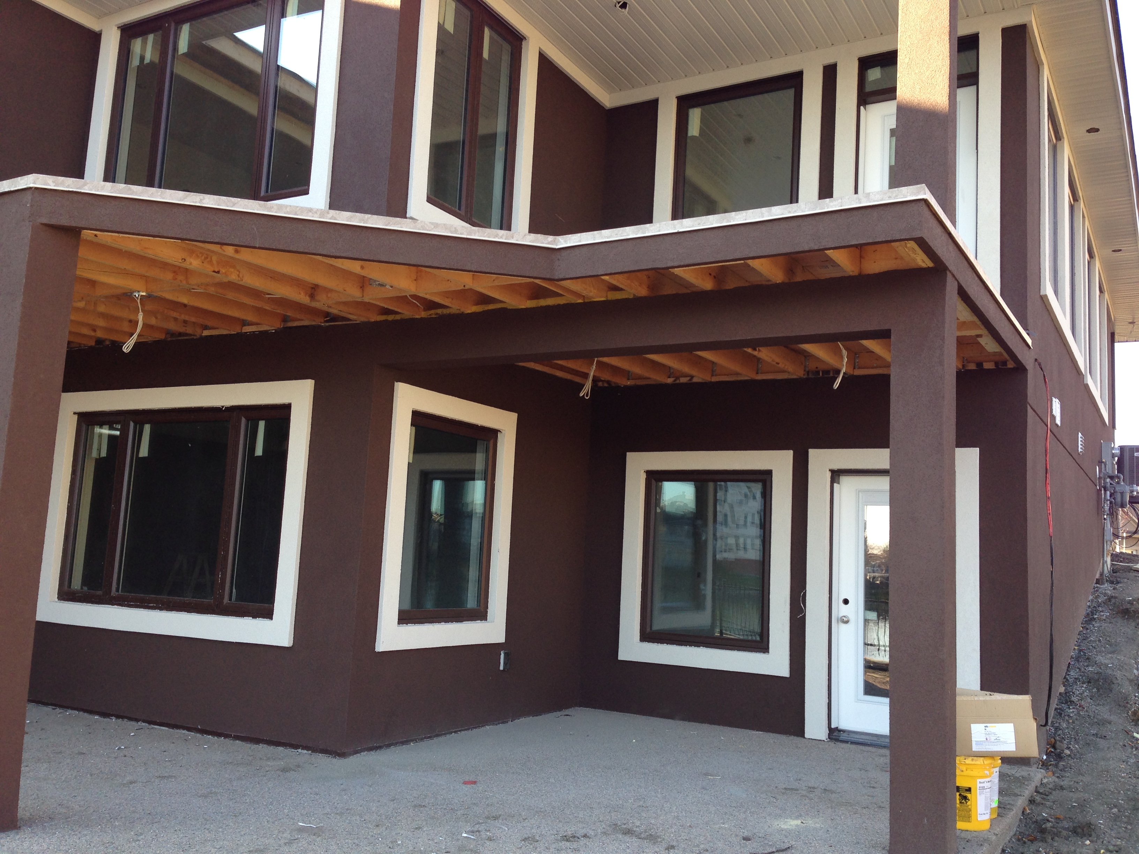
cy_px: 427
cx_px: 570
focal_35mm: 33
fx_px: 1086
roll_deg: -4.0
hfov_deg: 55.4
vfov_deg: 42.9
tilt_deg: +7.4
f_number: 2.4
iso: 50
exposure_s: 1/141
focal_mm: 4.12
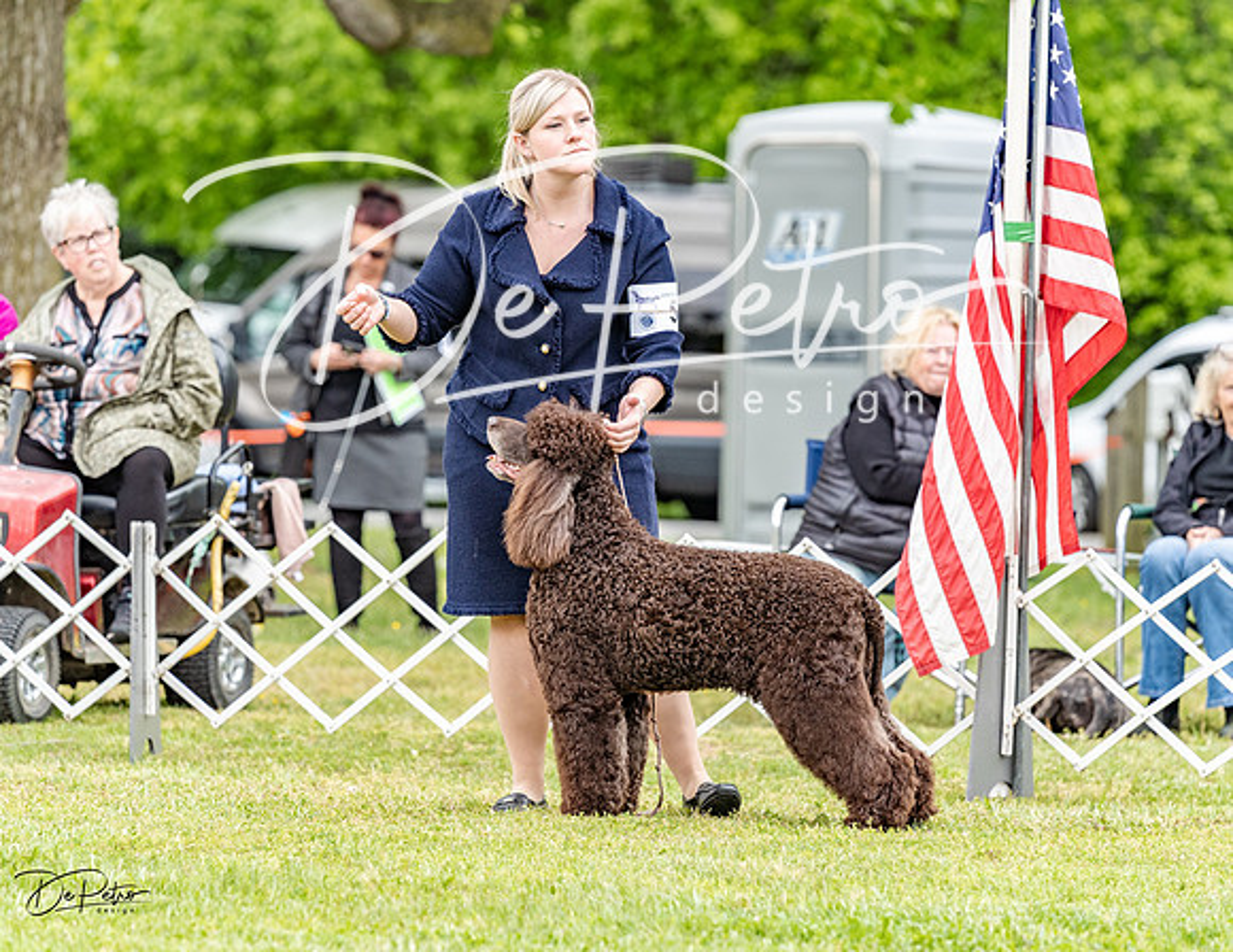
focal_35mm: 228
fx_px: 8218
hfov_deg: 8.6
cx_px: 616
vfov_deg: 6.6
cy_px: 476
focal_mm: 200
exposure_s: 1/1000
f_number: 4.5
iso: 1250
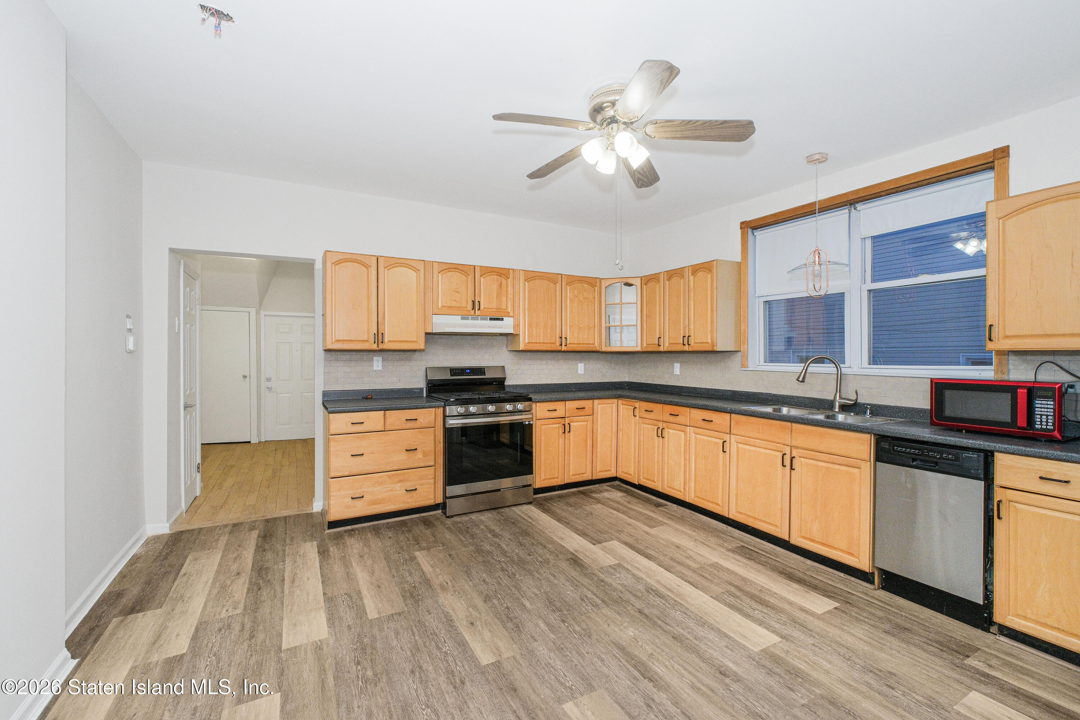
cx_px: 540
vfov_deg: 77.3
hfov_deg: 100.4
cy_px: 360
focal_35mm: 15
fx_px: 450
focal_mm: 10
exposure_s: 1/80
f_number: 8
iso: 1000
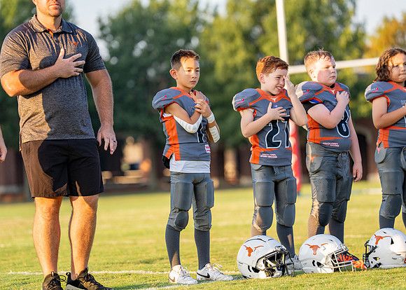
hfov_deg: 12.2
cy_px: 146
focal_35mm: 164
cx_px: 198
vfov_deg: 8.7
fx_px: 1894
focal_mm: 152
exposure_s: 1/1600
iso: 400
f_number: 2.8
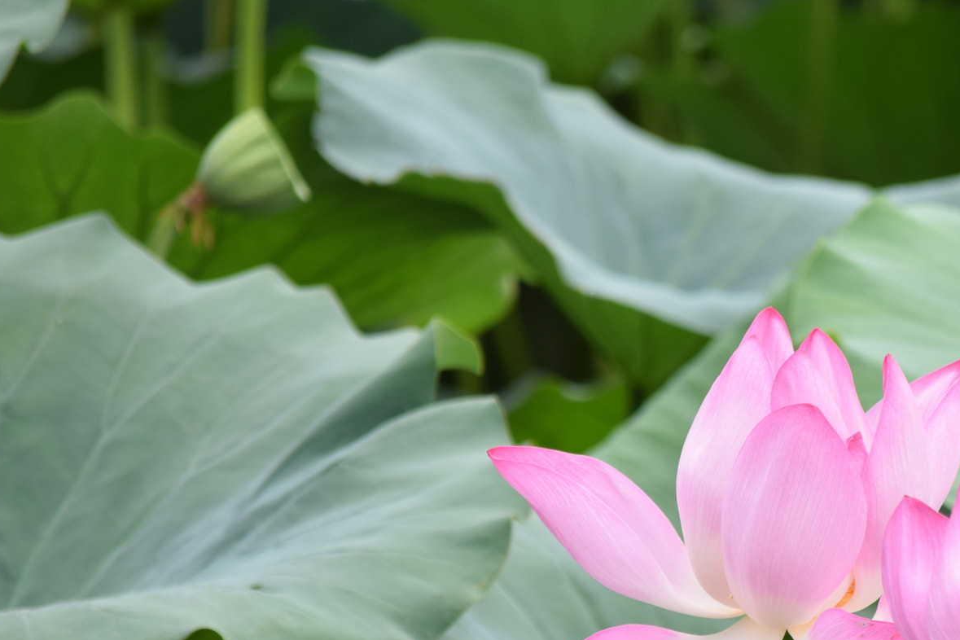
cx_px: 811
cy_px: 516
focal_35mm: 521
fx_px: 13892
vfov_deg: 2.6
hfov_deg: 4.0
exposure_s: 1/250
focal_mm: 200
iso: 100
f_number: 5.6
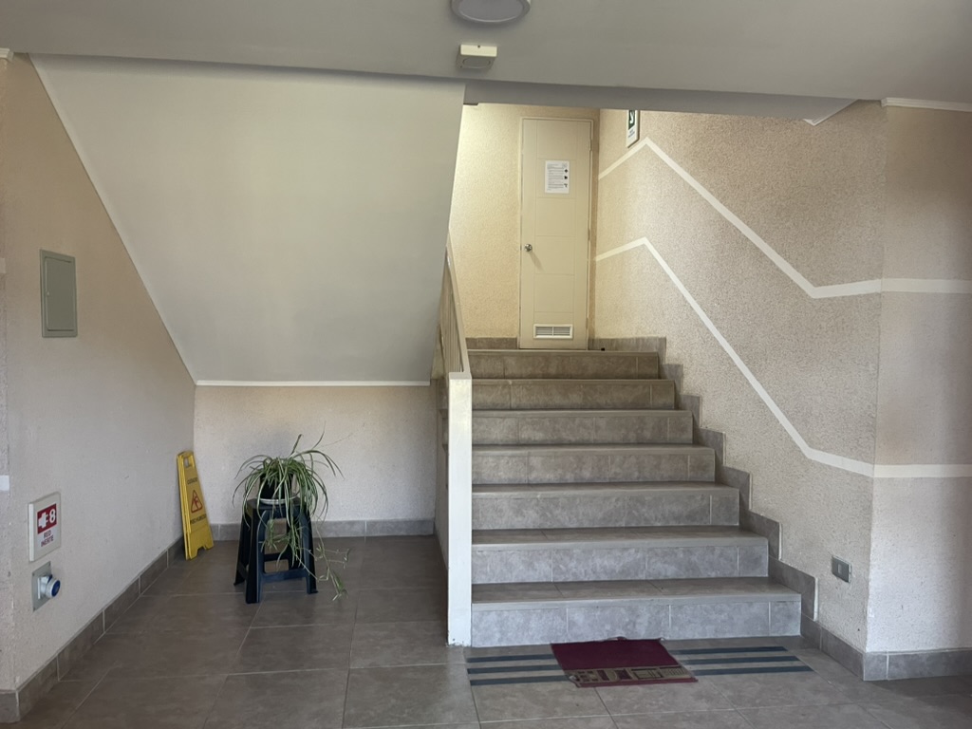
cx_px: 486
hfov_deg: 67.3
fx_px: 730
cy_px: 364
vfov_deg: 53.1
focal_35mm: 26
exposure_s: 1/60
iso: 125
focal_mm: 4.2
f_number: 1.6
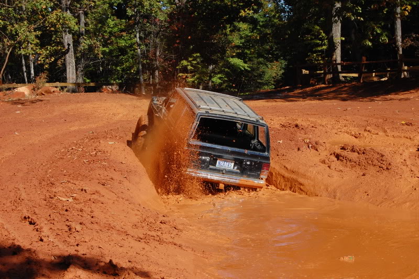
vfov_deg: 16.5
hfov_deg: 24.6
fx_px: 959
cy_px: 140
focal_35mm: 82
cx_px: 210
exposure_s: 1/320
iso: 800
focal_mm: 55
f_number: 18
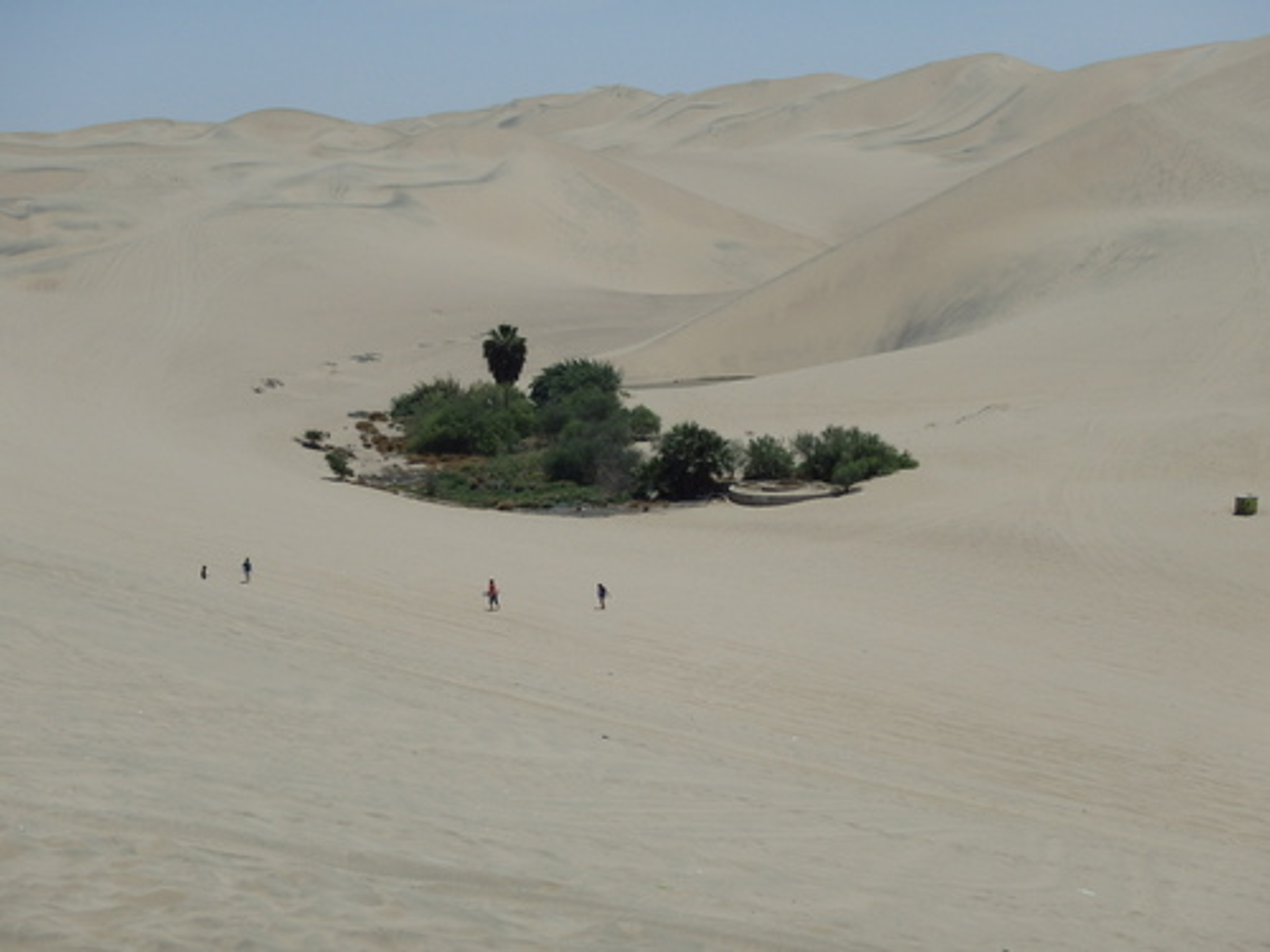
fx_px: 2055
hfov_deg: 34.3
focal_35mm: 56
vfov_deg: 26.1
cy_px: 476
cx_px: 635
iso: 125
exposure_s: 1/200
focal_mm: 10
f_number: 14
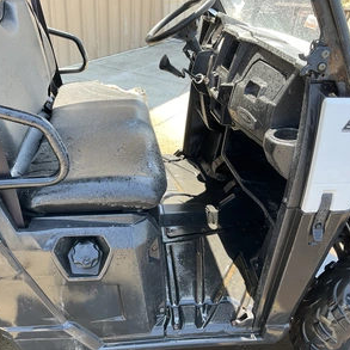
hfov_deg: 46.7
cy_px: 178
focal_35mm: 35
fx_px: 400
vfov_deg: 47.2
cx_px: 127
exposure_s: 1/122
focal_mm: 3
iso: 20
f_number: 1.8
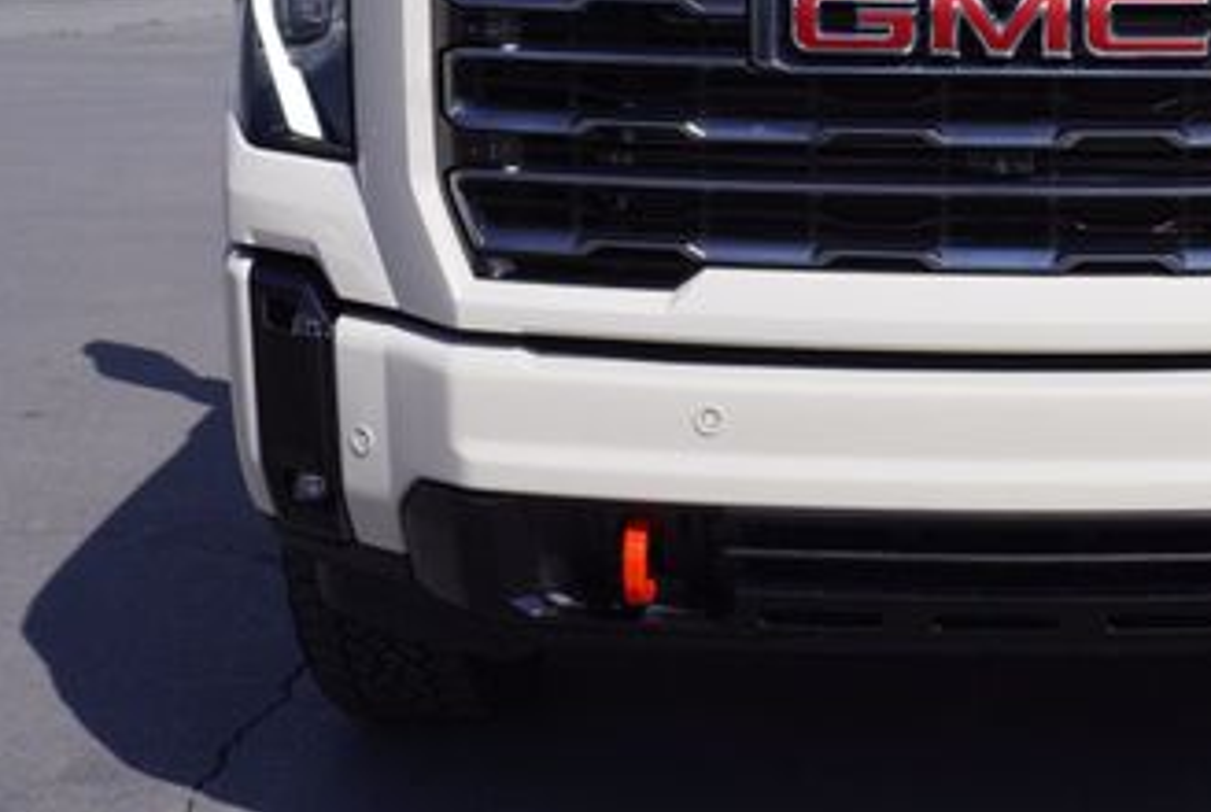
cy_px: 129
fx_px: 2561
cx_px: 971
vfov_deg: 17.8
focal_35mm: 76
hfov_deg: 26.1
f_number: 11
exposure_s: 1/160
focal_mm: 26
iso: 100
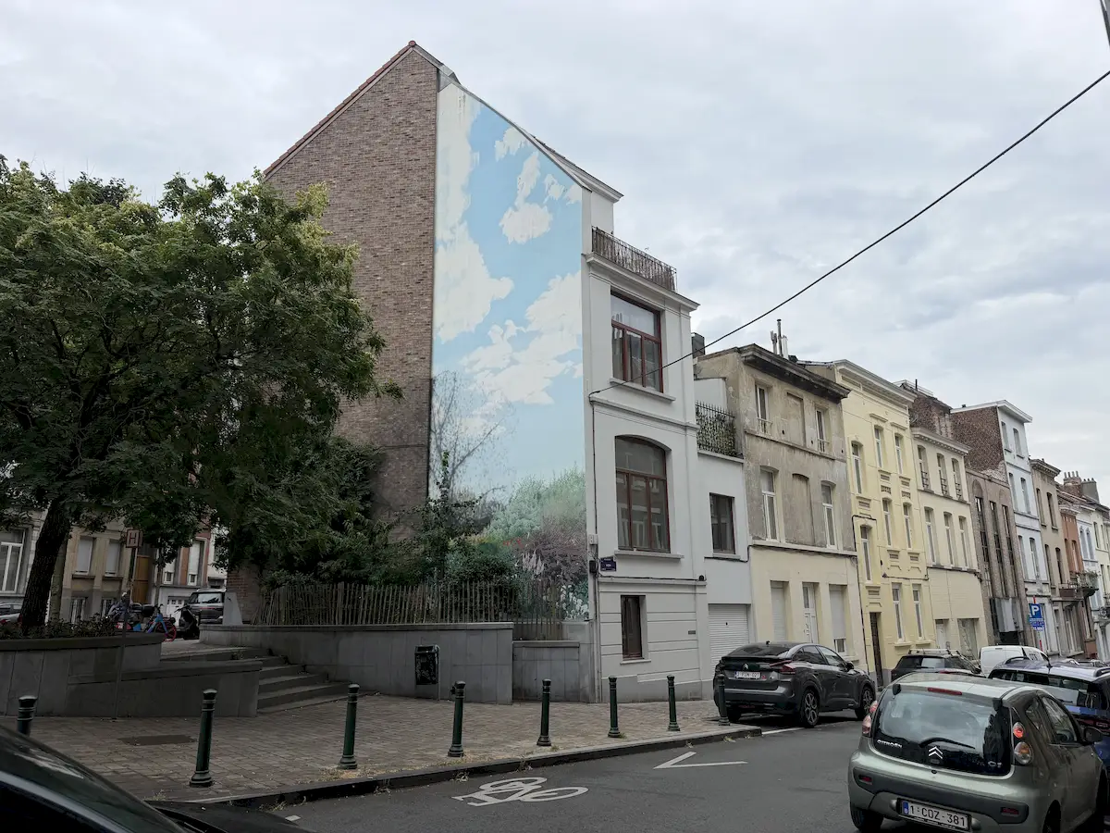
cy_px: 416
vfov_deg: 56.8
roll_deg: +0.5
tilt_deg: +13.6
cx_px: 555
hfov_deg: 71.6
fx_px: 770
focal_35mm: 24
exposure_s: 1/1770
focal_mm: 6.76
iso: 80
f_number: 1.78
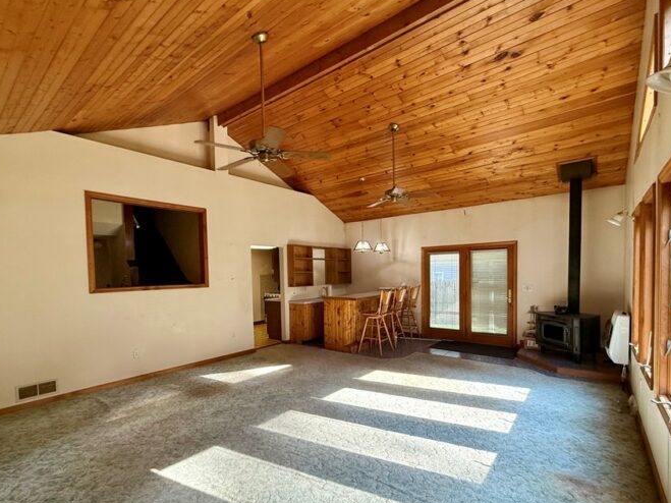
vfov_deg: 74.4
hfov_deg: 91.0
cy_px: 283
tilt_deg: -1.5
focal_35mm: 17
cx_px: 326
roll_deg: +1.0
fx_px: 329
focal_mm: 2.22
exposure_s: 1/120
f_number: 2.2
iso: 200
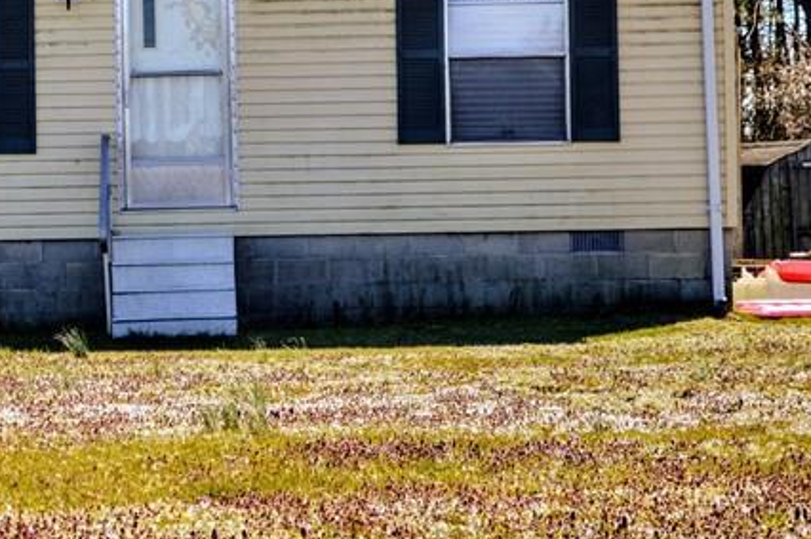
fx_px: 3960
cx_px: -117
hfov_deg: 11.5
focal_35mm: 176
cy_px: 80
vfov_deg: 7.8
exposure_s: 1/320
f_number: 5.6
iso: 100
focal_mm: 46
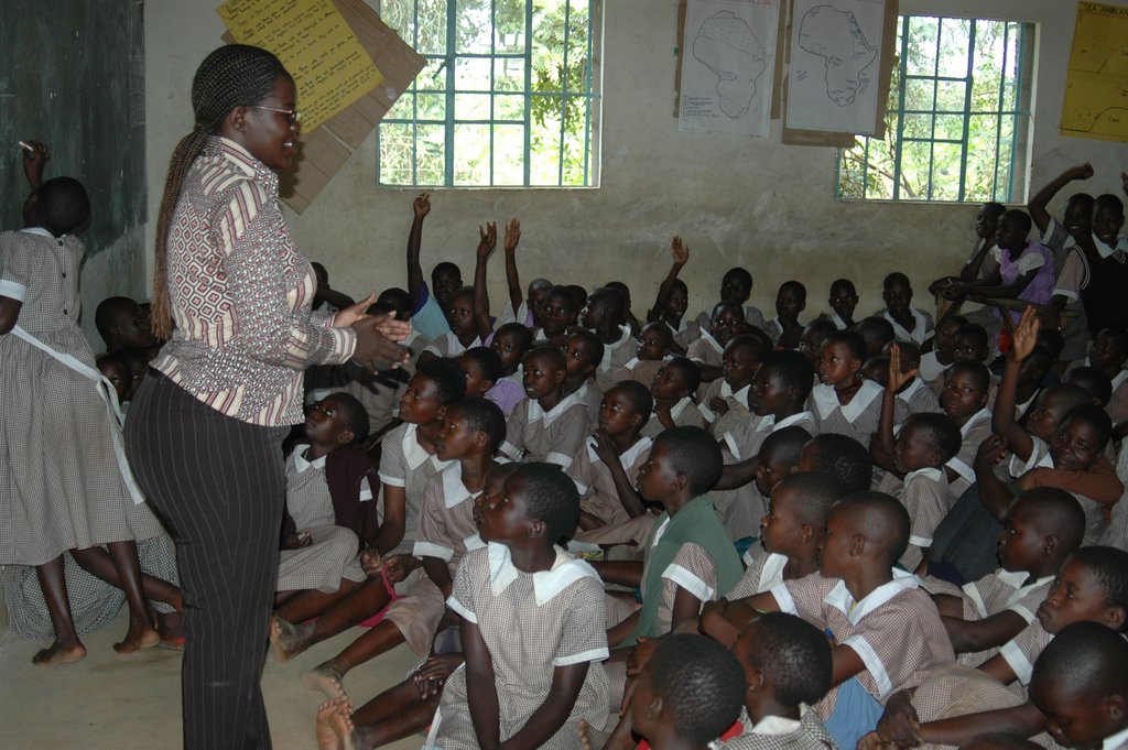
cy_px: 375
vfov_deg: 31.8
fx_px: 1315
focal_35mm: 42
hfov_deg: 46.4
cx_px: 564
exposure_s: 1/60
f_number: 3.3
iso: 200
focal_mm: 28
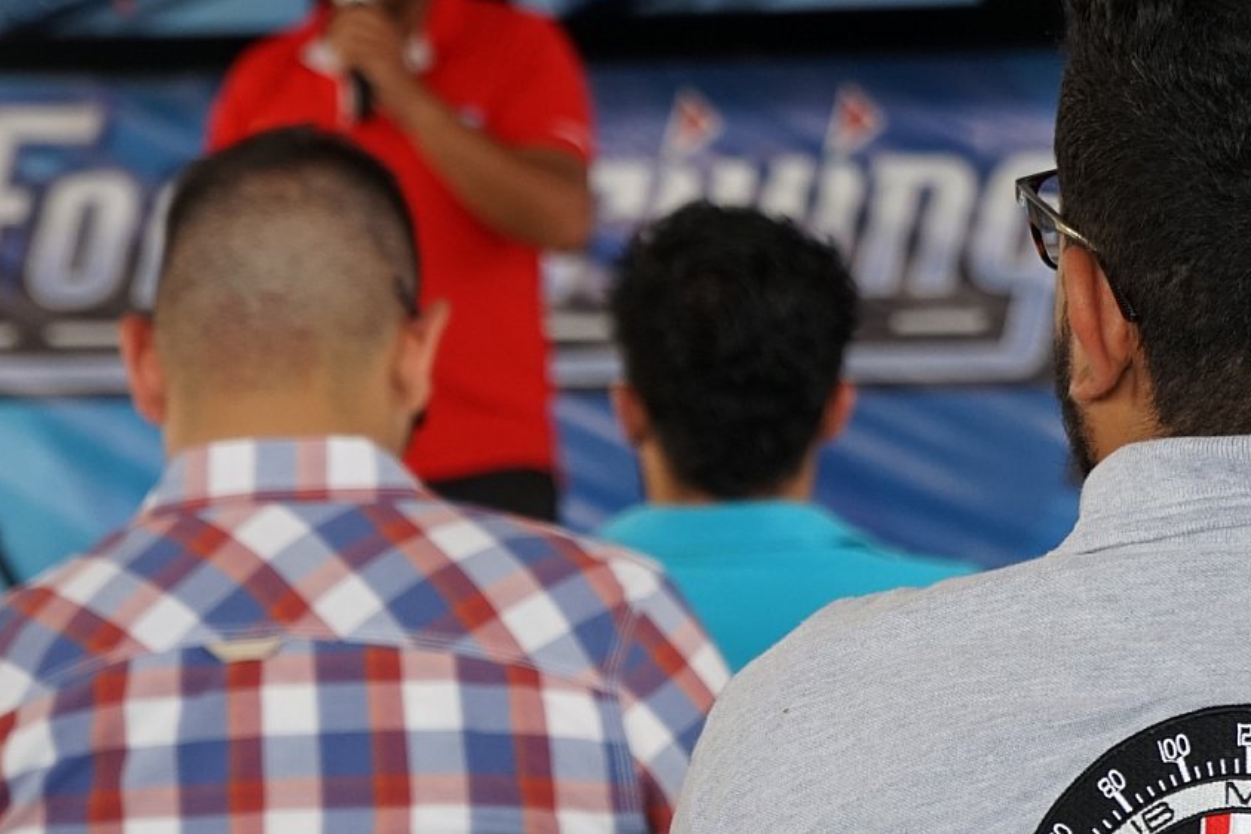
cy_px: 431
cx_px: 883
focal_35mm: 131
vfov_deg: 10.5
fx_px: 4552
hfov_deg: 15.6
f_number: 5.6
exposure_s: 1/160
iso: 640
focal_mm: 69
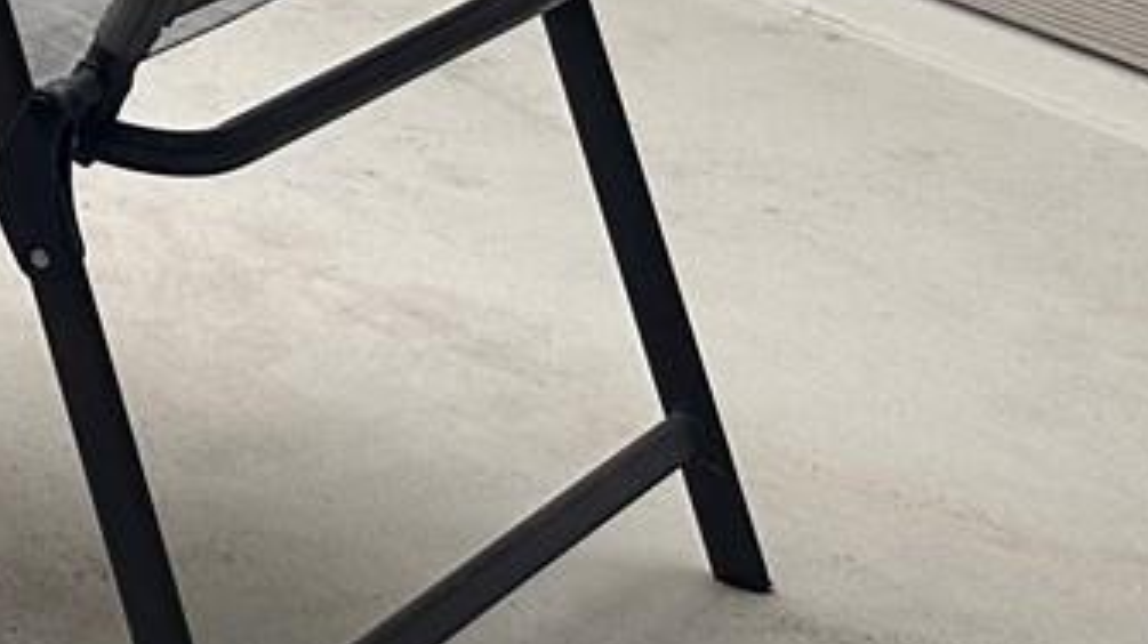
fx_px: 3803
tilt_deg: -8.3
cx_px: -1518
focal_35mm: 125
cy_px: -784
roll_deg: -0.7
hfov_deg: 13.3
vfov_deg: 8.9
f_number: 1.78
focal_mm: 6.86
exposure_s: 1/659
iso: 80
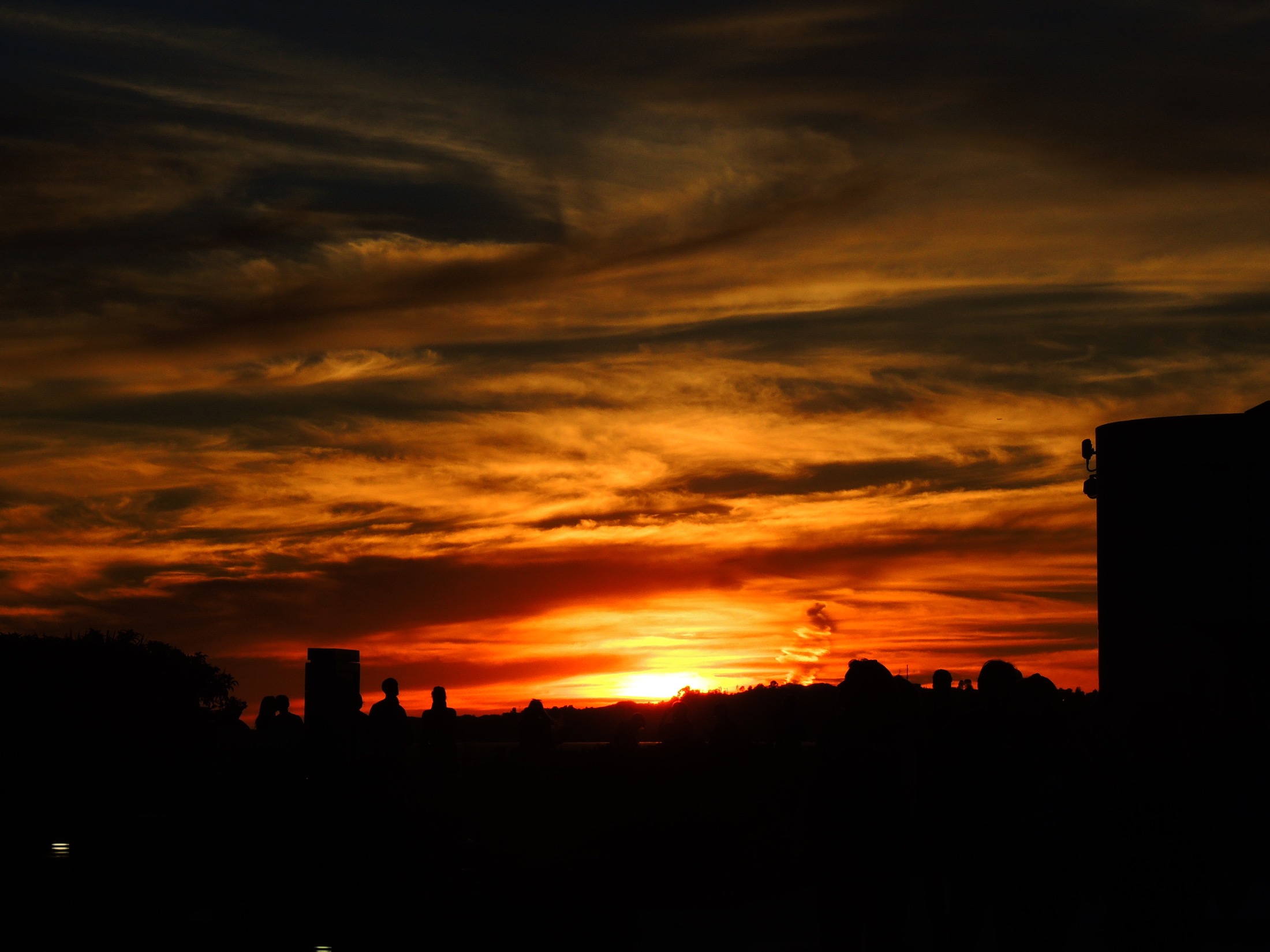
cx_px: 635
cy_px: 476
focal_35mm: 135
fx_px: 4953
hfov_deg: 14.6
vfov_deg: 11.0
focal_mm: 24
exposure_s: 1/1600
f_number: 6.1
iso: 100
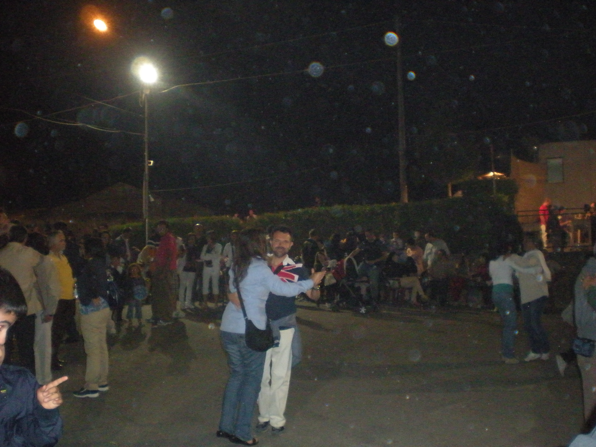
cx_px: 298
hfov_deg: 49.0
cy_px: 224
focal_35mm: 38
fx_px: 654
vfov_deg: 37.7
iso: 800
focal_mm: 6.3
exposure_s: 1/60
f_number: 3.1
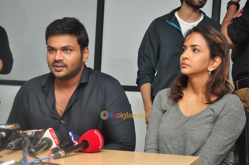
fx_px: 539
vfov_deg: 17.5
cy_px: 82
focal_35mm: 78
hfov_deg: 26.0
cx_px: 124
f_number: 6.3
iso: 1600
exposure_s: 1/125
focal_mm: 52
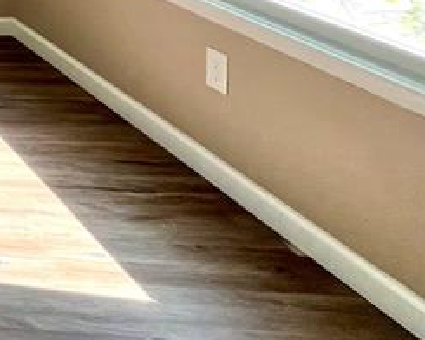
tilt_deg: -3.7
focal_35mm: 53
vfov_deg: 22.7
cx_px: -434
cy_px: -184
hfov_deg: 19.1
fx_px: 667
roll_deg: +1.7
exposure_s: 1/99
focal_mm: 1.57
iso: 50
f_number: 1.8
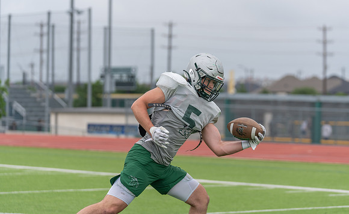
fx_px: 1462
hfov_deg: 13.6
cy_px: 86
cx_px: 192
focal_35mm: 154
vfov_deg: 8.4
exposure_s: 1/1250
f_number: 3.5
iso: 200
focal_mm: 134
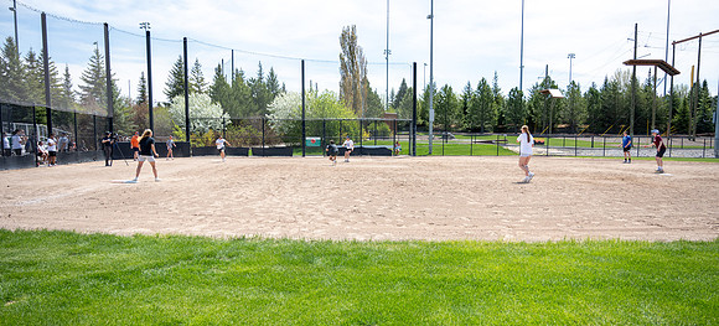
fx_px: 533
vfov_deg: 33.9
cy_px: 189
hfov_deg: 67.9
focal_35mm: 29
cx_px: 375
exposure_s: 1/1250
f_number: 4
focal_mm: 25.5
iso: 125
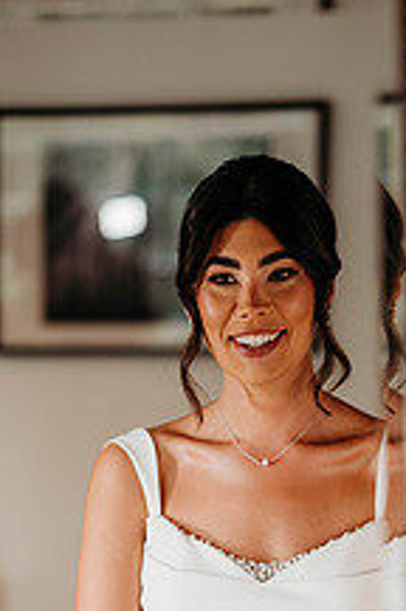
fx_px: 2987
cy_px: 563
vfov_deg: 11.6
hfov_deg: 7.8
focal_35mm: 176
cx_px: 213
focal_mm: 85
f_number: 1.8
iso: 200
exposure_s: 1/200
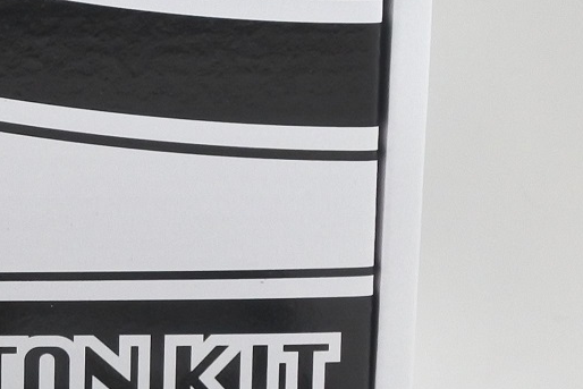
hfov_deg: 12.6
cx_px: -226
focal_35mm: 157
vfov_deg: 8.7
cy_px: 179
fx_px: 2543
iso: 500
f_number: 4.5
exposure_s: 1/125
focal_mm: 16.5
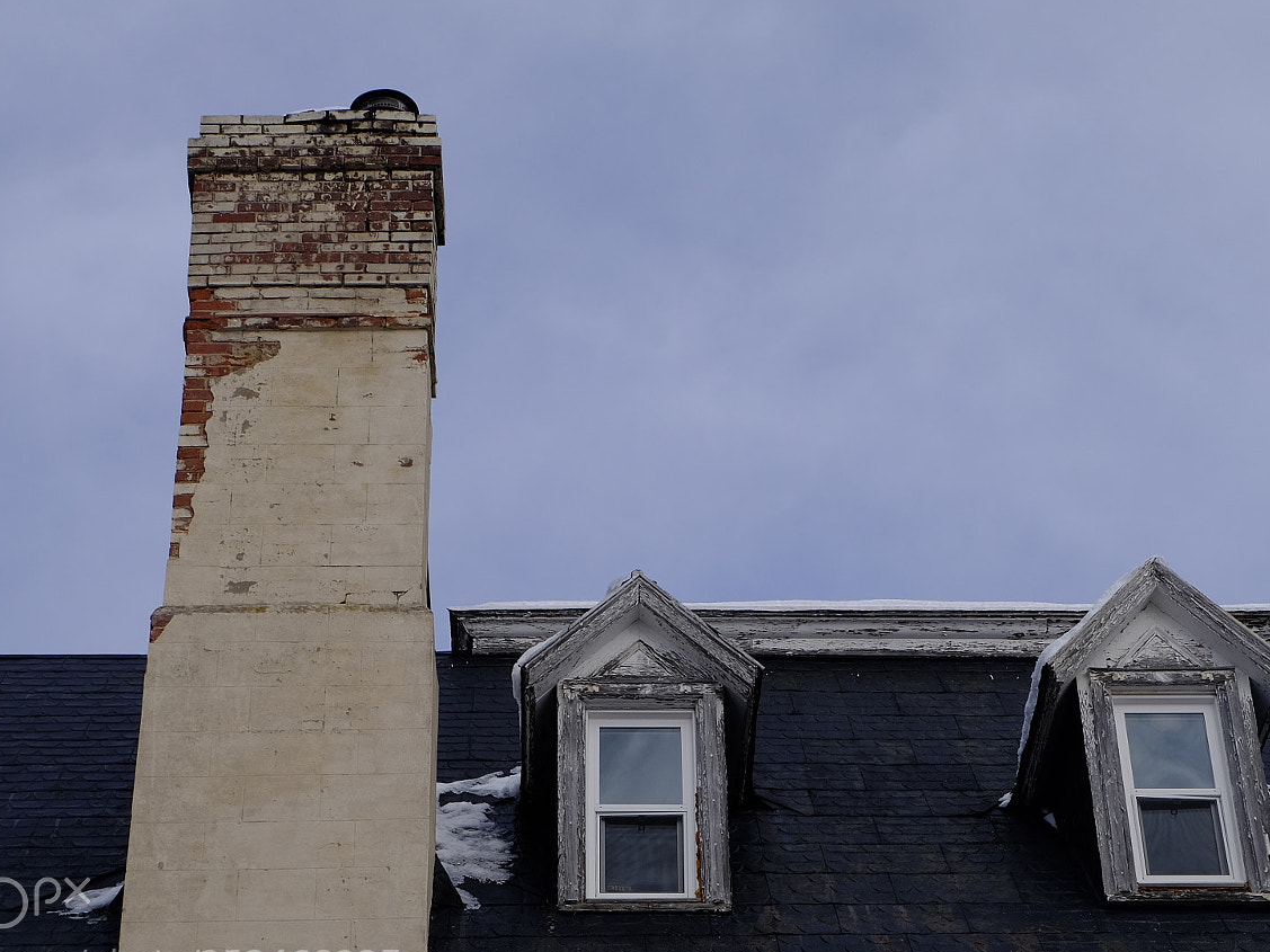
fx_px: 3155
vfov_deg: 17.2
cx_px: 712
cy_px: 451
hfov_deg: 22.7
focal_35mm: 86
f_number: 10
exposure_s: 1/350
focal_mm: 41.8
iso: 200
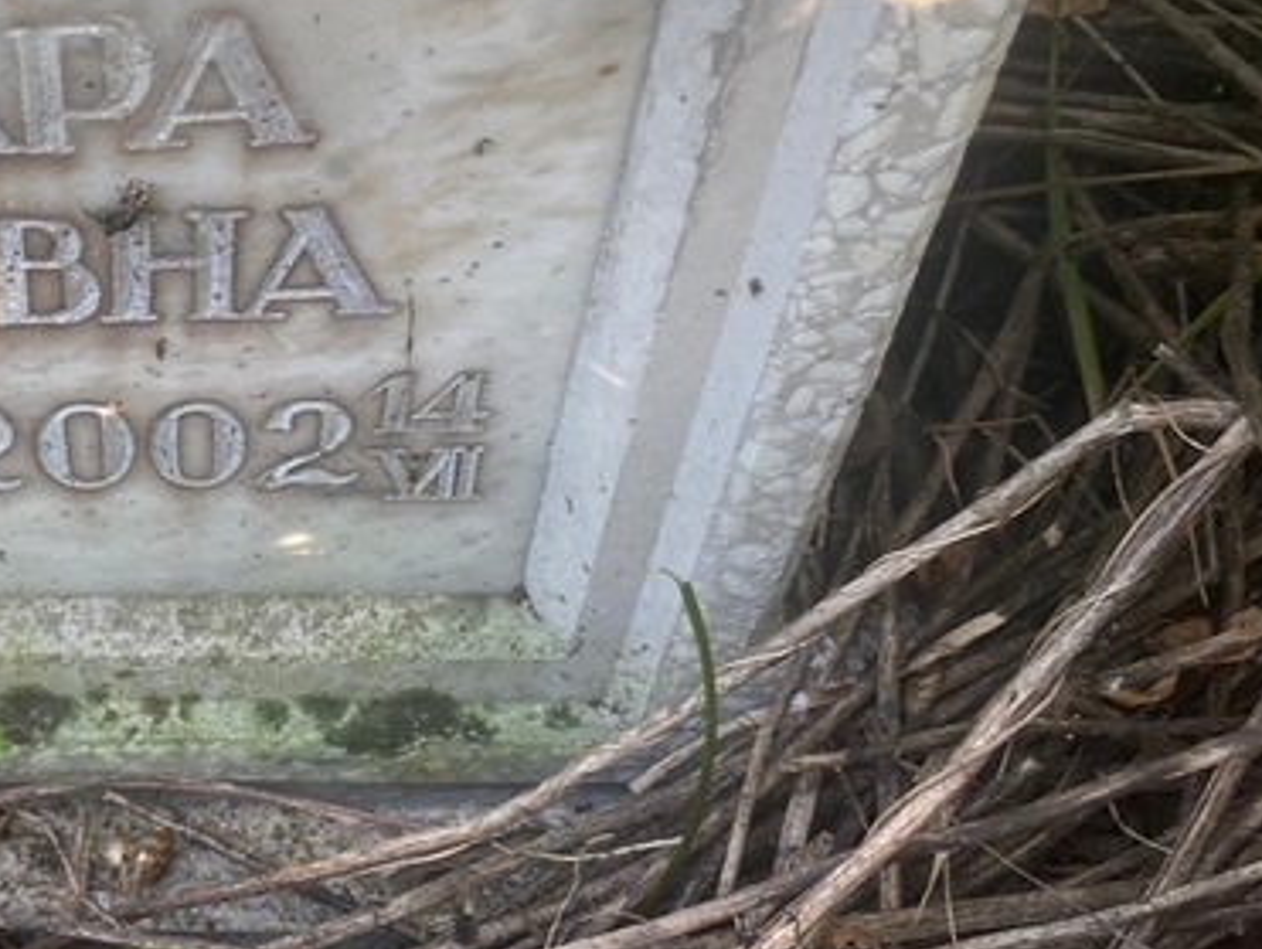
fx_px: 2044
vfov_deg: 26.1
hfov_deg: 31.0
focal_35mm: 56
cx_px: -88
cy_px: 378
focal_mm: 4.25
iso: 40
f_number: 1.8
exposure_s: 1/122
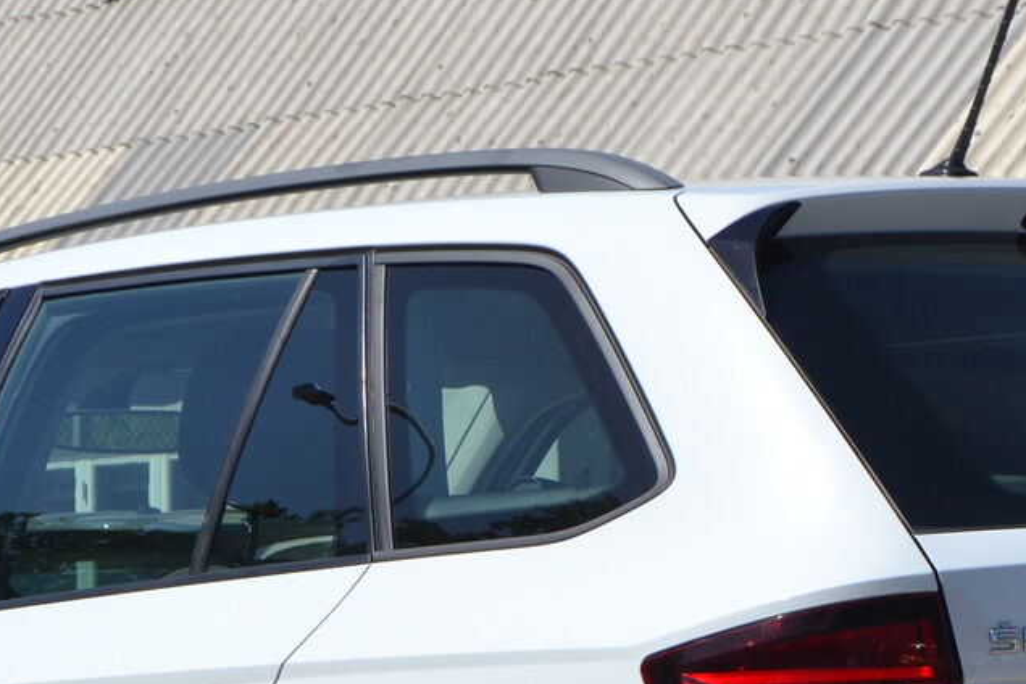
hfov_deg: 11.9
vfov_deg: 7.9
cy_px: 820
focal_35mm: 172
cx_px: 602
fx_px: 4902
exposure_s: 1/320
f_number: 9
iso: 100
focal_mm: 38
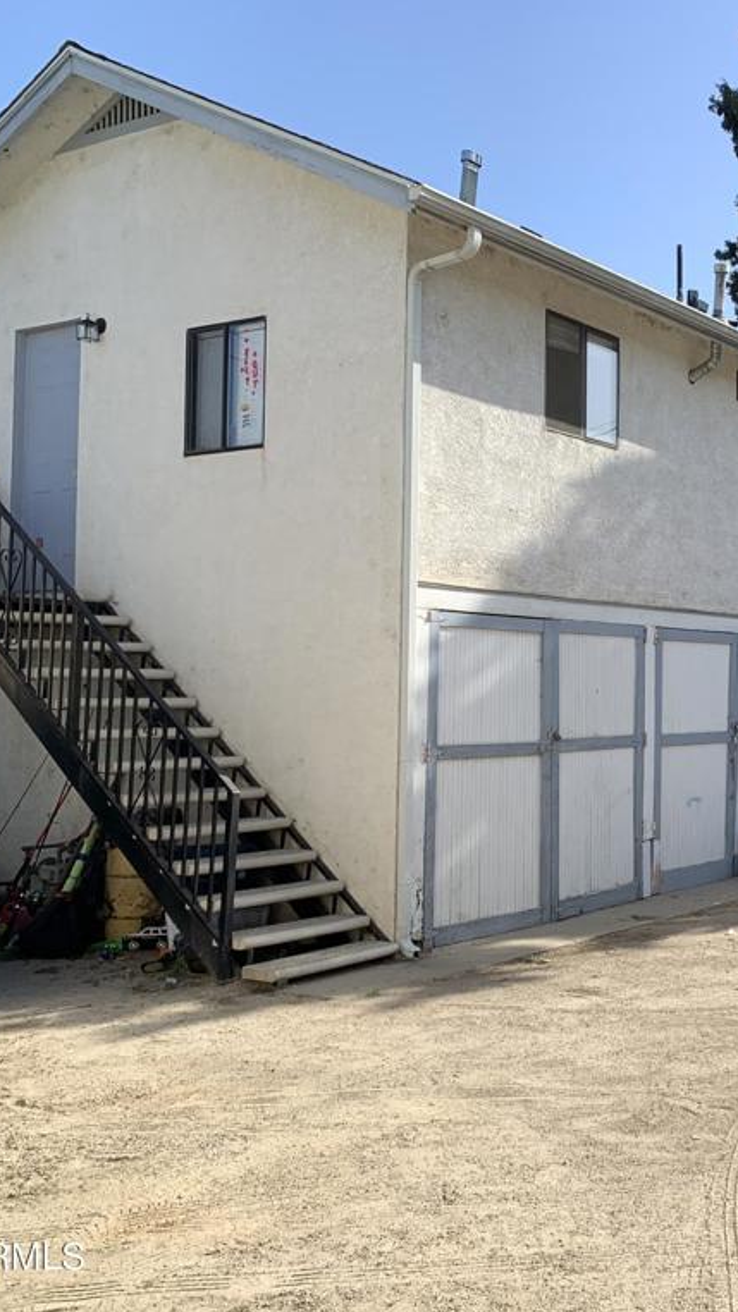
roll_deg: -0.9
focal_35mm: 38
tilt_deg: +3.3
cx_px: 834
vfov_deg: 52.8
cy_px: 657
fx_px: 1322
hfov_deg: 28.1
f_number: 1.8
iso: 25
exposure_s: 1/1406
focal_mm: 4.25
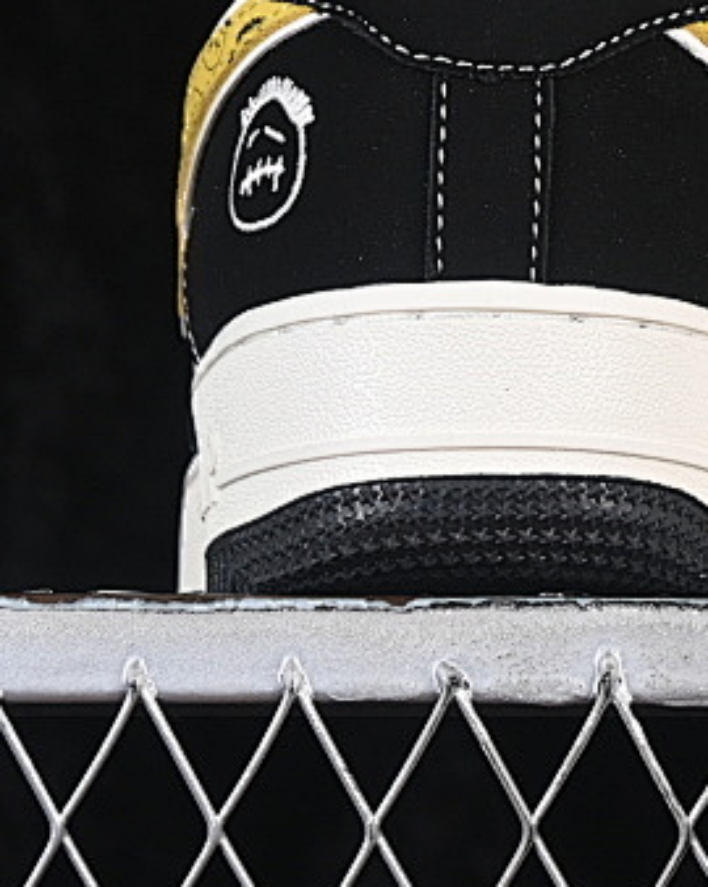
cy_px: 16
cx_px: 787
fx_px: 5899
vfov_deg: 8.5
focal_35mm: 225
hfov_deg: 6.8
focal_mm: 50
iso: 160
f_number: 6.3
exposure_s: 1/60
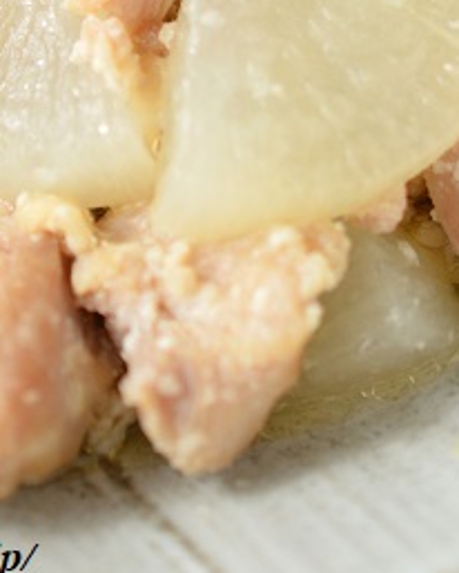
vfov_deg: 12.4
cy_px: -56
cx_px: 64
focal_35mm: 153
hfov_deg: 10.1
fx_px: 2595
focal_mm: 40
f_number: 3
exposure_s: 1/400
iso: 200
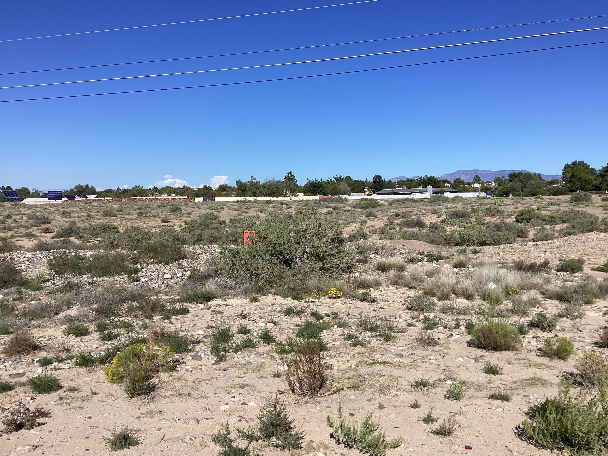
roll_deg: +0.8
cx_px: 304
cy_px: 228
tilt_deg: -3.5
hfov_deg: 58.4
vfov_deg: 45.4
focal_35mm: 31
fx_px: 544
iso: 25
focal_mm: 3.3
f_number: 2.4
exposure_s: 1/2203
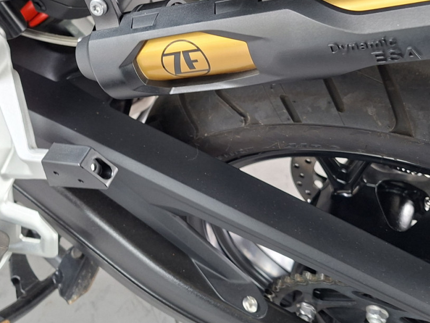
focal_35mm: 45
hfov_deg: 41.9
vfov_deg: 30.7
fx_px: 559
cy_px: 31
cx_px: 173
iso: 250
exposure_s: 1/50
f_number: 1.8
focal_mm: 5.54
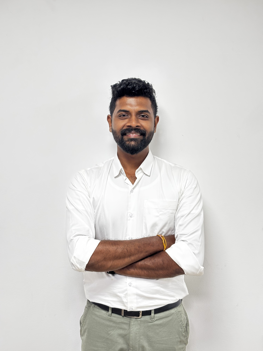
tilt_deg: -4.9
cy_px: 176
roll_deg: -0.6
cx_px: 132
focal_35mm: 52
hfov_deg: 28.0
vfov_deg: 36.8
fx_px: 527
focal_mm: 5.96
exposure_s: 1/50
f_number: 1.6
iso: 100
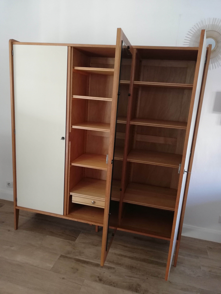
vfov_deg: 67.3
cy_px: 147
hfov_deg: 53.1
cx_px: 110
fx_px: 221
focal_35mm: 26
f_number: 2.2
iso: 320
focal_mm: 3.81
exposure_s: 1/33.3
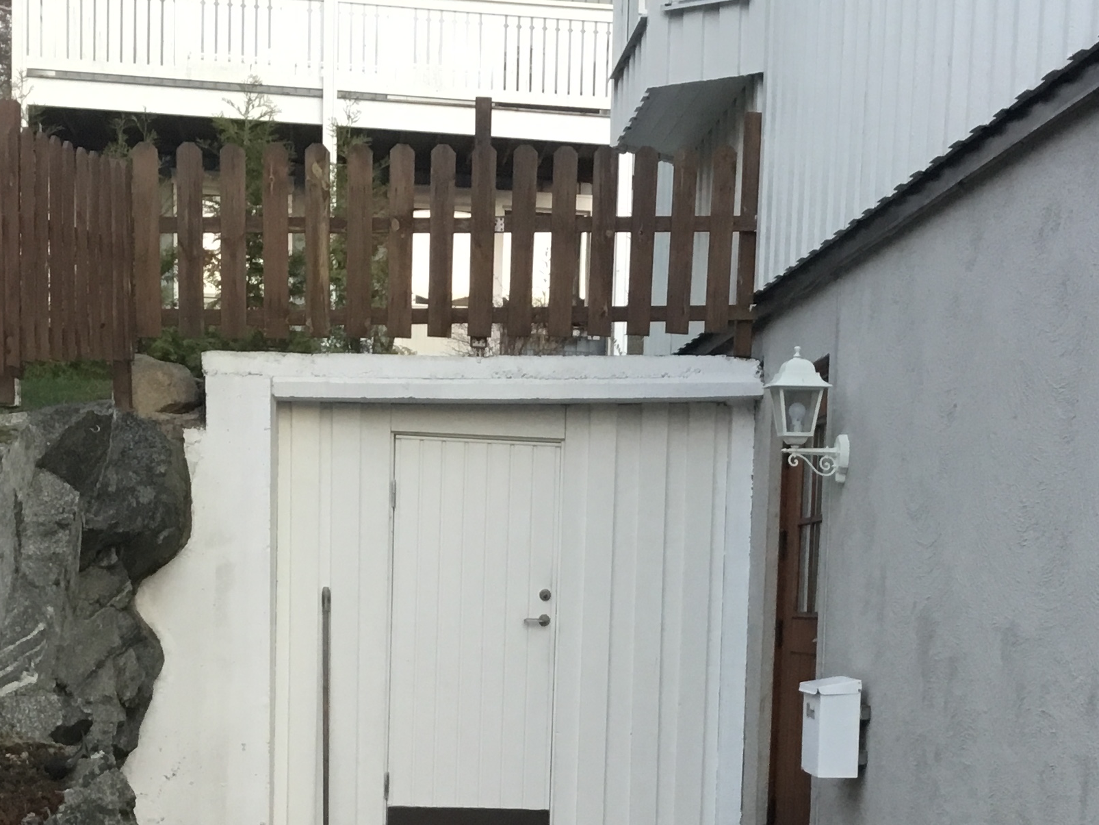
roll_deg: -1.4
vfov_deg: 22.5
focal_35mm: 63
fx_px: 2000
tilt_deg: -6.2
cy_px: 811
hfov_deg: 30.7
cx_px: 618
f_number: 2.4
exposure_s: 1/33
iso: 50
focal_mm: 3.3
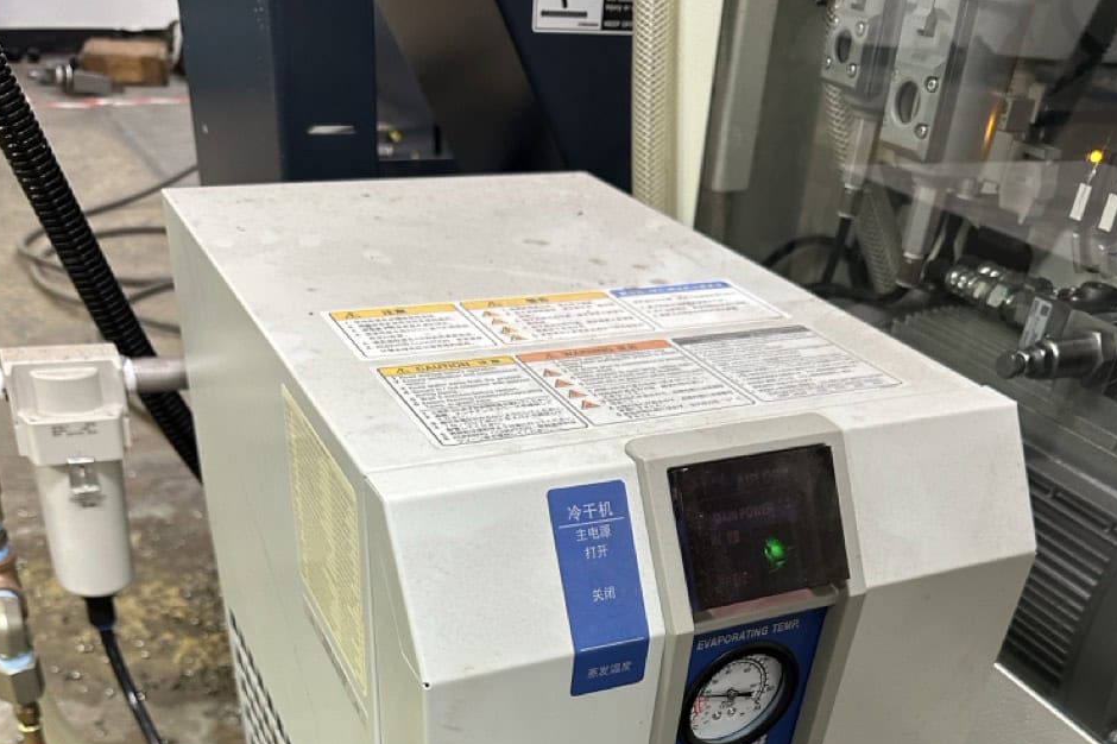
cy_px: 758
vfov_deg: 34.9
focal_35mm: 34
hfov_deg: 55.8
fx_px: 1055
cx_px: 560
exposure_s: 1/60
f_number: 1.8
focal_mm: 6.9
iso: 250
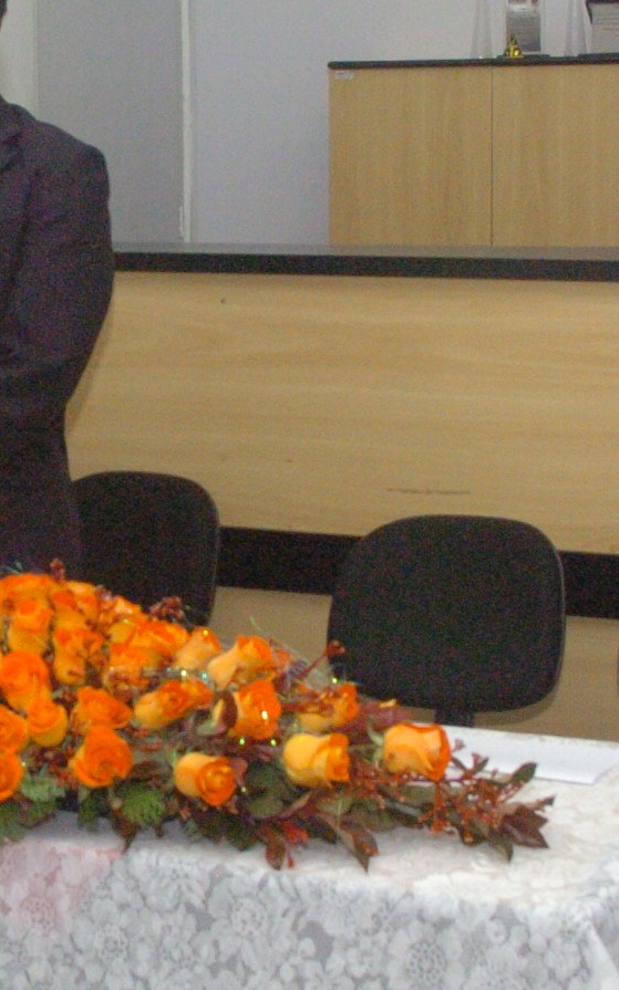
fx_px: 2268
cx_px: 34
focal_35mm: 84
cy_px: 375
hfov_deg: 15.3
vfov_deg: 24.6
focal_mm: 20
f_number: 8
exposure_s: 1/250
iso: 1600
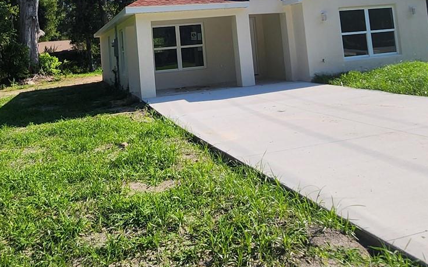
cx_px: 193
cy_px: 6
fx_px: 350
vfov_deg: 37.7
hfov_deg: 62.8
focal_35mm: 30
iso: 32
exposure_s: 1/1297
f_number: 2.2
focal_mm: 1.7
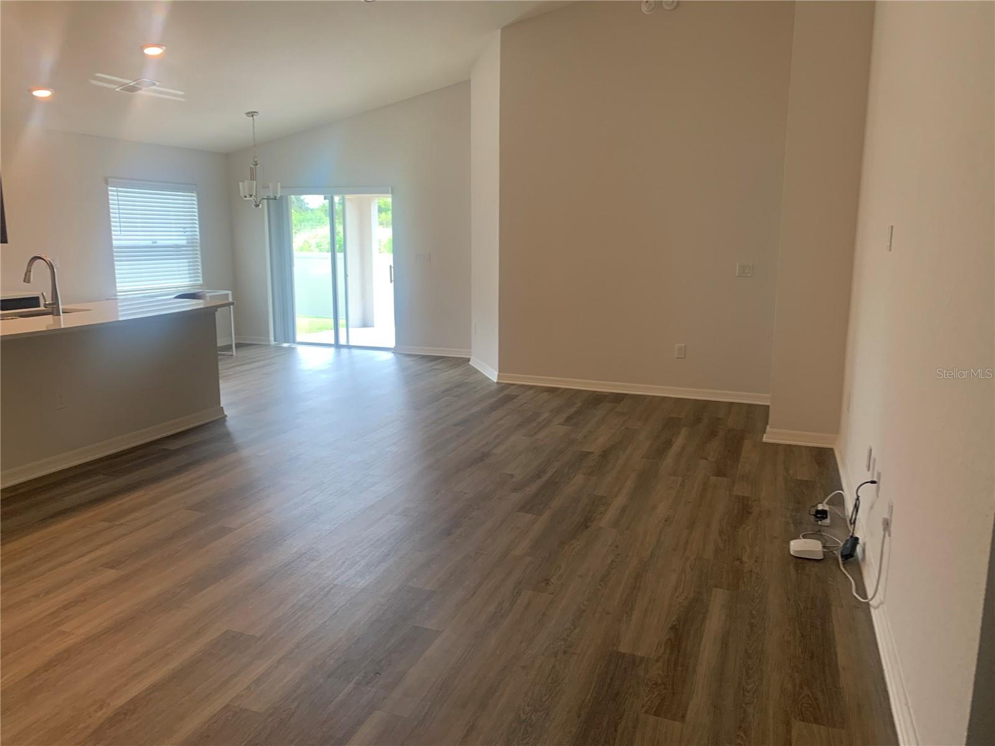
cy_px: 373
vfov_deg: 53.1
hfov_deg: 67.3
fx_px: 747
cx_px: 498
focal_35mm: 26
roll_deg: +1.3
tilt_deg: -10.6
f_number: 1.8
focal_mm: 4.25
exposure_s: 1/60
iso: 64
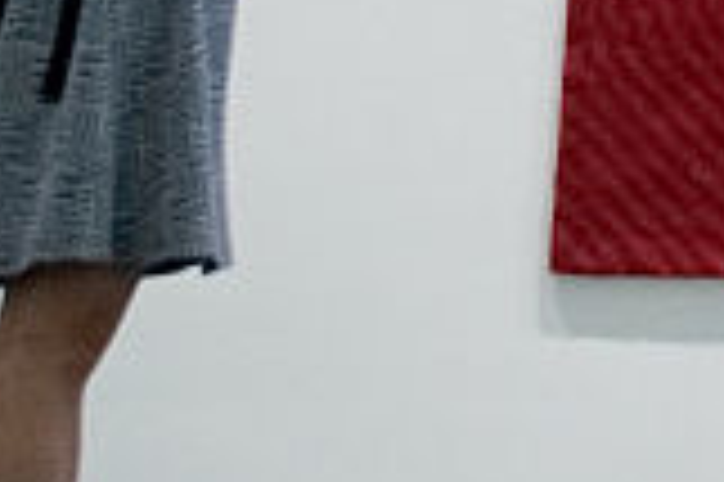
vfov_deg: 7.0
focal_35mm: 179
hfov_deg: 10.1
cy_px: -824
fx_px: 3596
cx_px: 1691
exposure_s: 1/100
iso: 4000
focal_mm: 24
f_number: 2.8
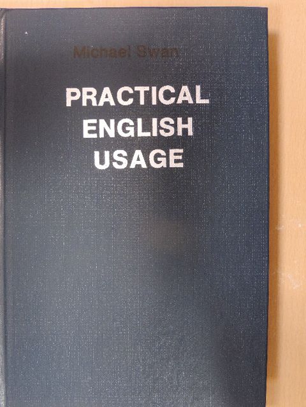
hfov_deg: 30.9
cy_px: 204
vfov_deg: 40.4
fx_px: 554
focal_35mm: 47
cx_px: 153
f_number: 3.5
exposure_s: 1/10
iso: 800
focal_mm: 8.3
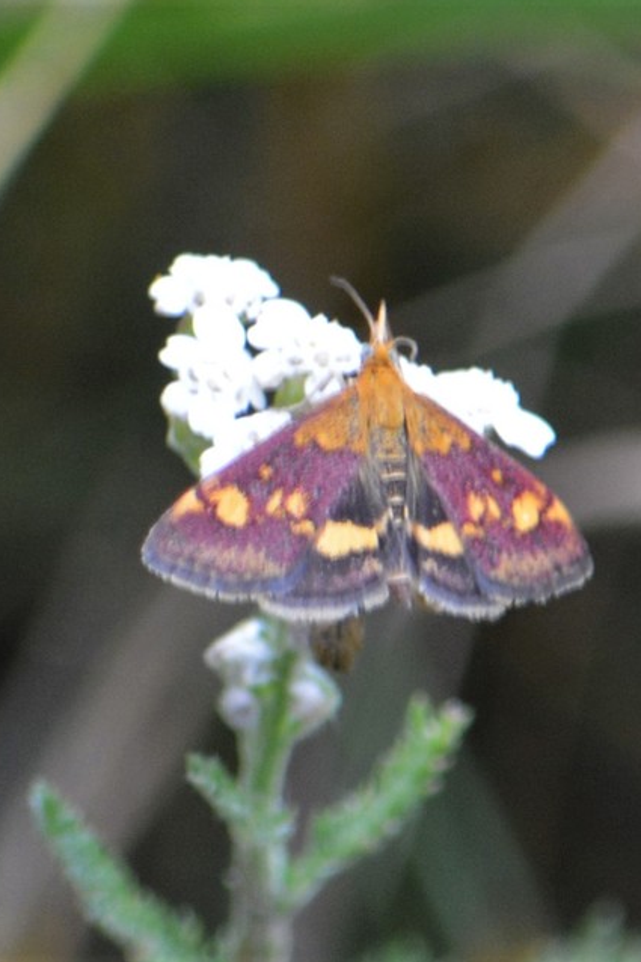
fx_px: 18090
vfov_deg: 3.0
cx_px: 426
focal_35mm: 677
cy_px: 481
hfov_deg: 2.0
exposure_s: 1/125
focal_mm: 300
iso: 560
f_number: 5.6
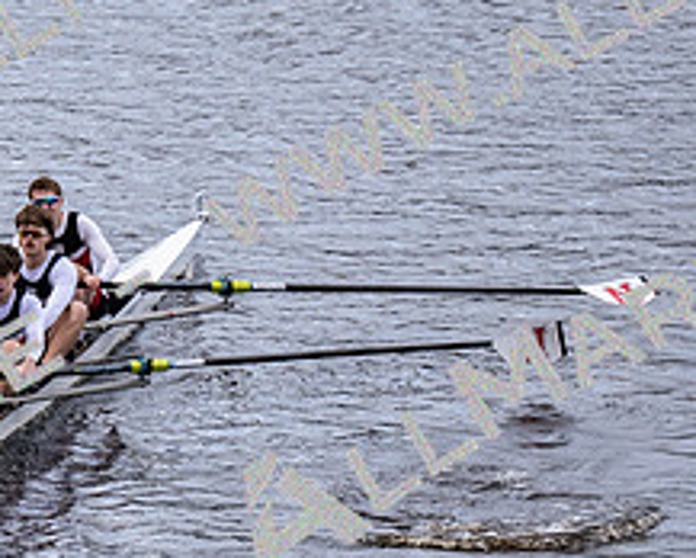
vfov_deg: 2.1
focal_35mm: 752
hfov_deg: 2.6
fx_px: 15504
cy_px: 301
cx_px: -32
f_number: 2.8
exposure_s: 1/2000
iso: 400
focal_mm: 200
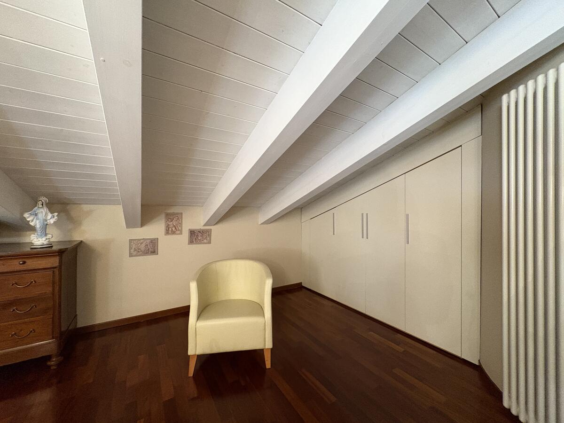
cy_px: 212
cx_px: 282
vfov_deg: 85.7
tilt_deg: +0.6
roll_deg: +0.4
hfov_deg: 102.1
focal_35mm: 14
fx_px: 228
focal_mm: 2.22
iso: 640
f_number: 2.2
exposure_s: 1/50
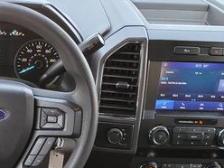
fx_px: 434
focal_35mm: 67
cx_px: 3
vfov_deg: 20.8
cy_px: 188
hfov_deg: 27.4
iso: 64
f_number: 2.4
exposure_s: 1/50
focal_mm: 4.3
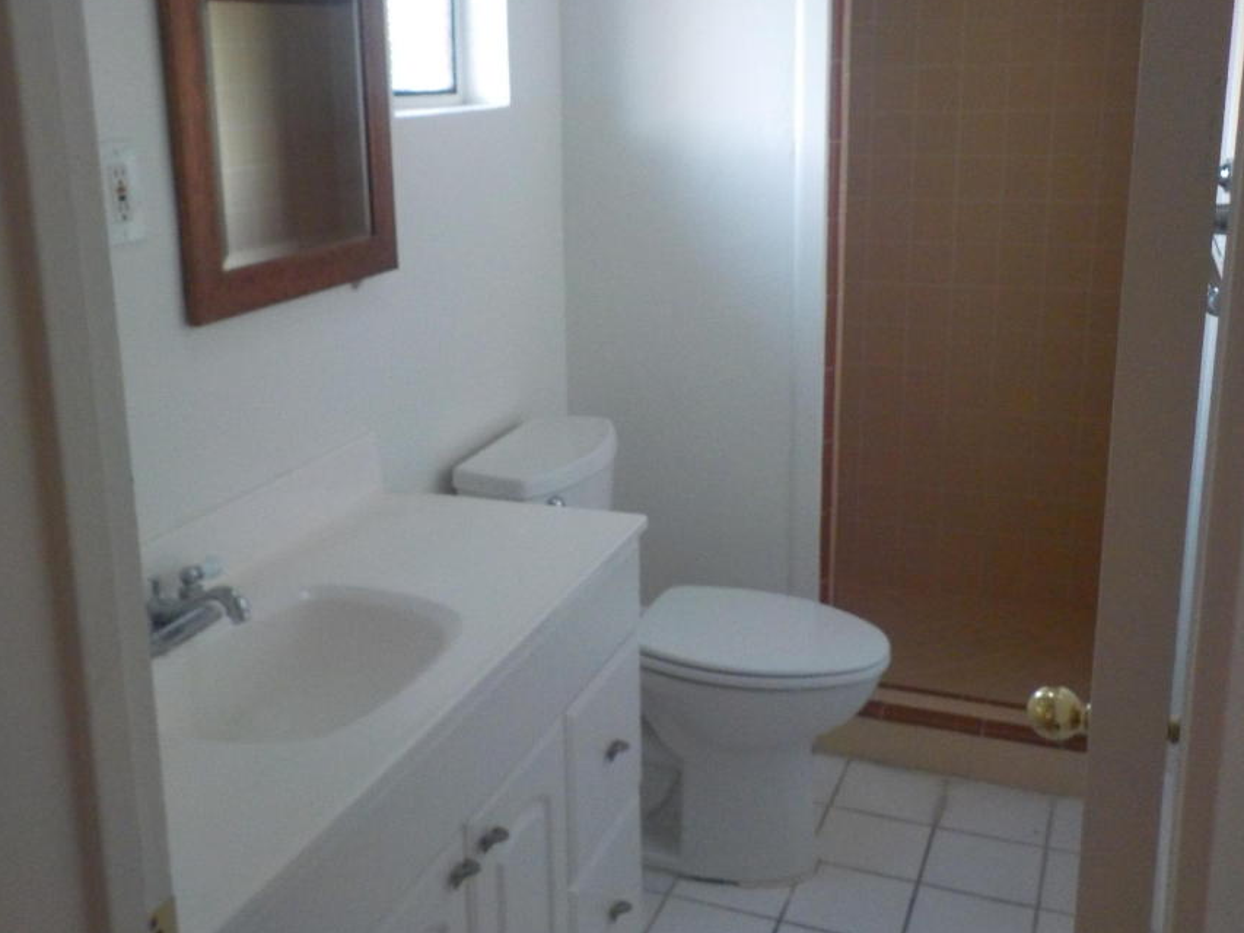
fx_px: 1294
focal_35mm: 36
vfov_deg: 39.5
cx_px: 532
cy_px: 388
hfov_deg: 51.2
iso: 400
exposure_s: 1/20
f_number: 3.3
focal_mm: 4.1
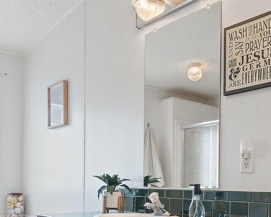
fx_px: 361
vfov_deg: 32.1
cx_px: 162
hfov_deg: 41.0
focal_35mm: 45
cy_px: 187
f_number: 8
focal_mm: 10
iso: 400
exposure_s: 1/3
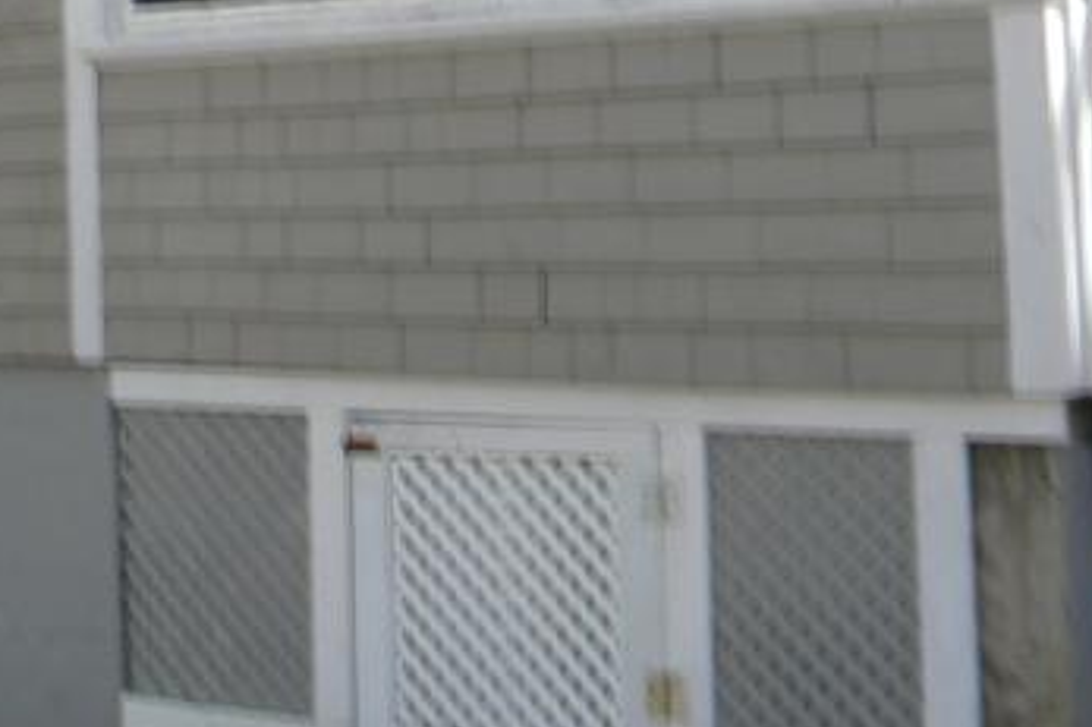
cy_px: -255
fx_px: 2607
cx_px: 230
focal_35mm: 86
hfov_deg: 23.3
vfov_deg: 15.1
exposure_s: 1/402
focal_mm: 5
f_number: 3.5
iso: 80
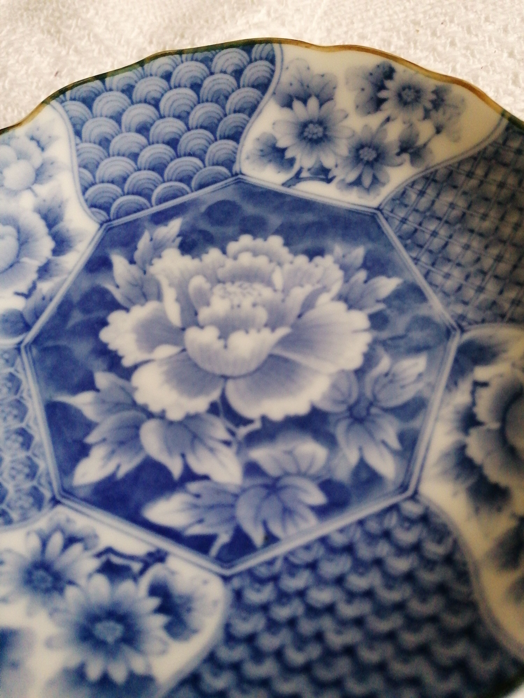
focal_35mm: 27
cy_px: 349
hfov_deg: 51.4
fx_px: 545
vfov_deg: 65.3
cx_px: 262
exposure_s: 1/16.7
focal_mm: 4.75
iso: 640
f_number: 1.8
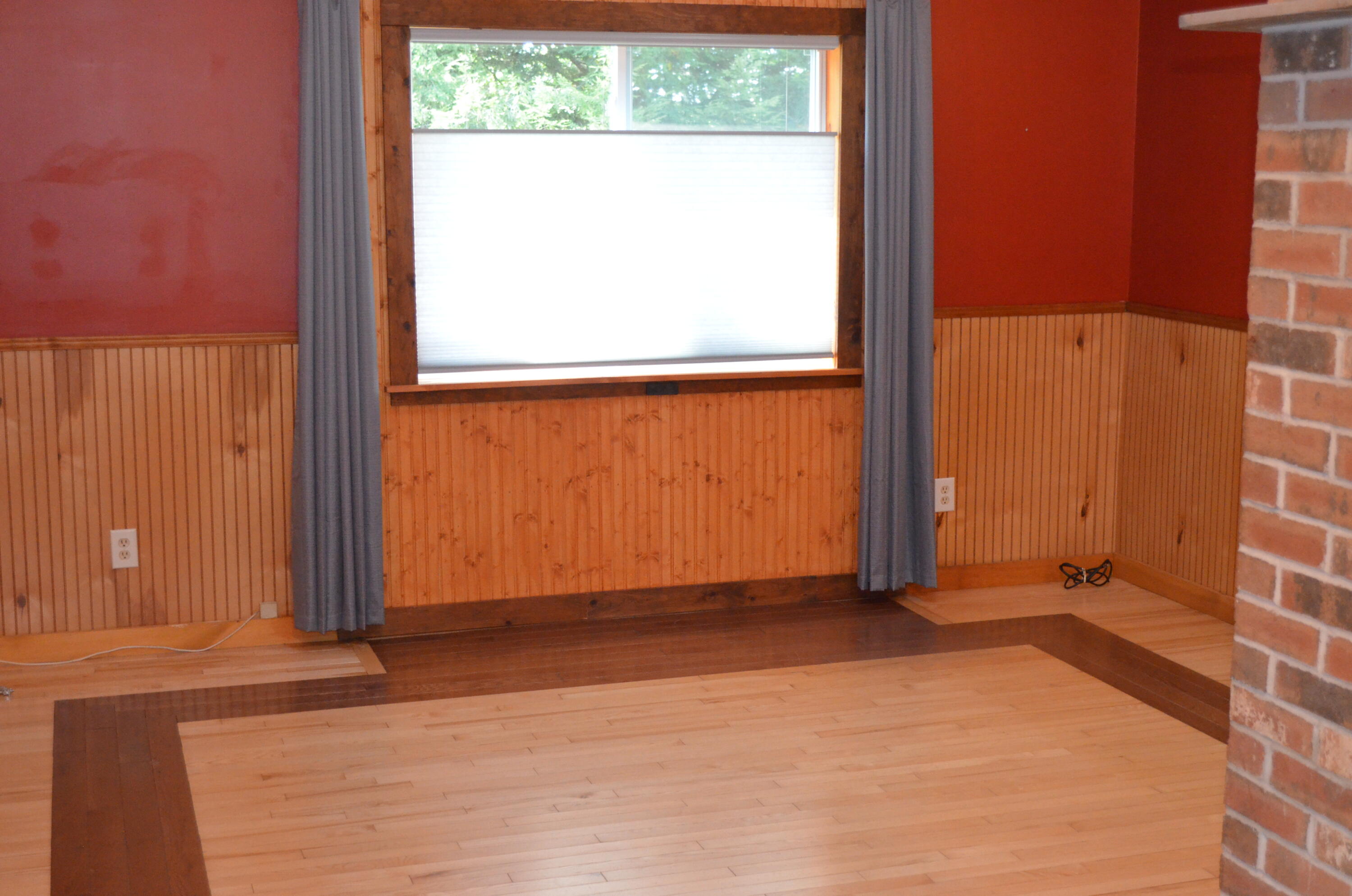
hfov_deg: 41.2
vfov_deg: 28.0
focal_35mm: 48
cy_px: 448
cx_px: 676
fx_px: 1799
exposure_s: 1/60
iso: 3200
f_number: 4.8
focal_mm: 32
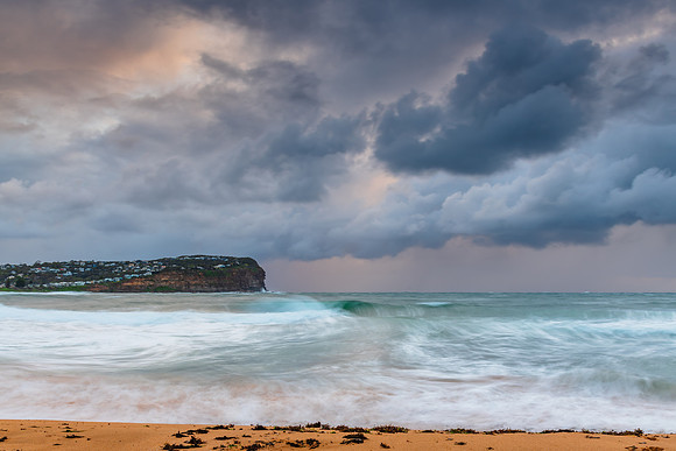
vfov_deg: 38.1
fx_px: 654
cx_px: 357
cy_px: 213
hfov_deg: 54.7
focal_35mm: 35
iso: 31
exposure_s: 1.6
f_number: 13
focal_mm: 32
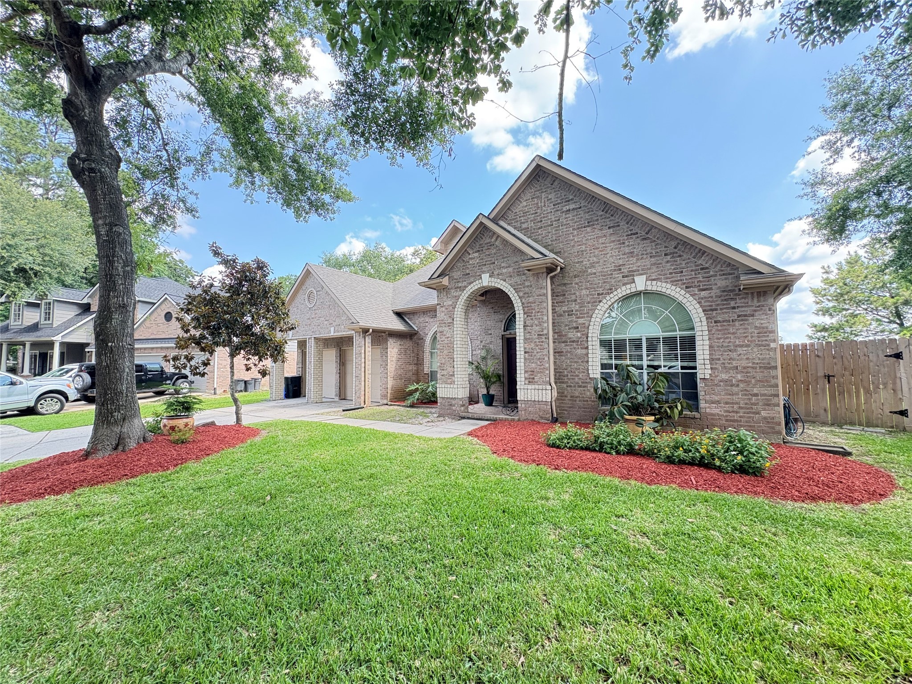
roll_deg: +1.1
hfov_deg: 102.1
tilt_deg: +4.2
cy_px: 342
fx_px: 369
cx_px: 456
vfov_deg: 85.7
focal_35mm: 14
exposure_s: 1/134
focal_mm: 2.22
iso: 100
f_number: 2.2
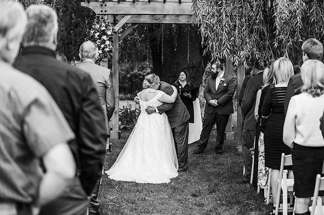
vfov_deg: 18.8
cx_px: 162
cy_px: 108
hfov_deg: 28.0
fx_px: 651
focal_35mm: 72
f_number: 2.8
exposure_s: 1/1000
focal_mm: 70
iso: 400
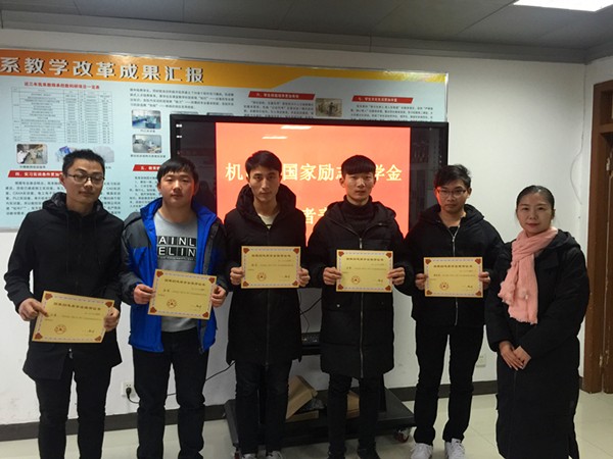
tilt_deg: -3.4
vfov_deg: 48.2
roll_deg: -1.8
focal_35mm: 29
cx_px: 306
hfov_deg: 61.7
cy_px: 230
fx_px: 514
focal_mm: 4.15
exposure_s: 1/17
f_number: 2.2
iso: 125
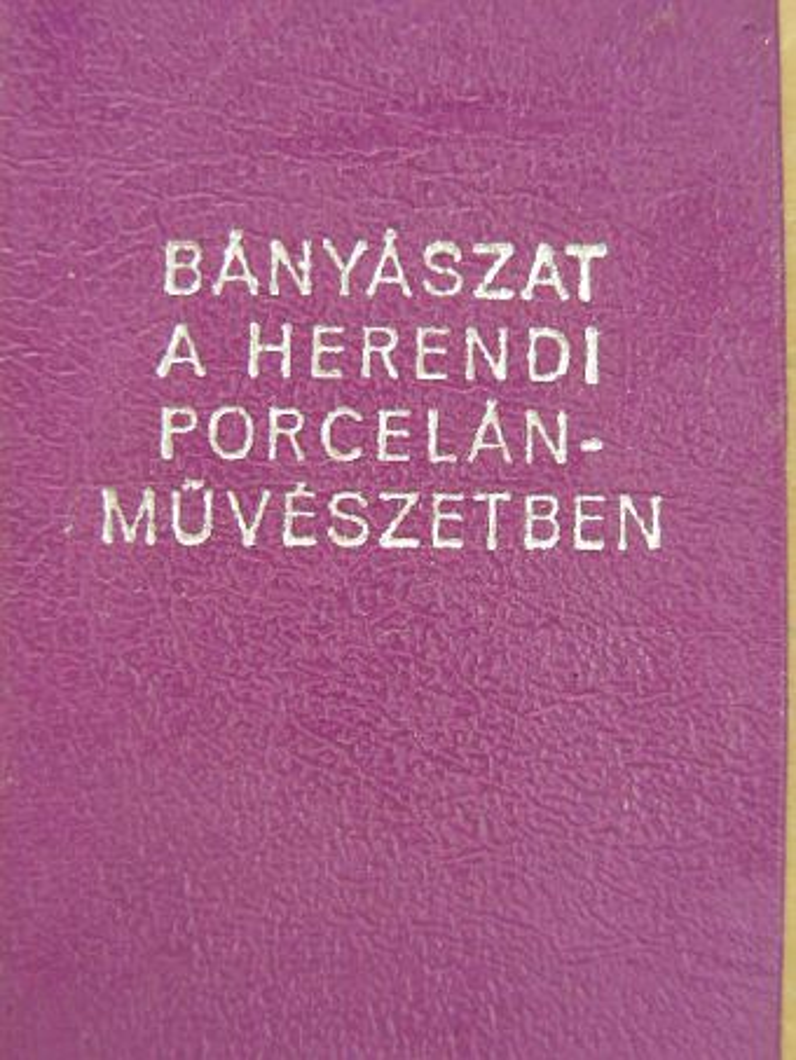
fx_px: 2421
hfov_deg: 18.7
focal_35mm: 79
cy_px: 530
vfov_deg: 24.7
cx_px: 398
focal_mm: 13.2
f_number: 3.5
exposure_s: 1/8
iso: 202
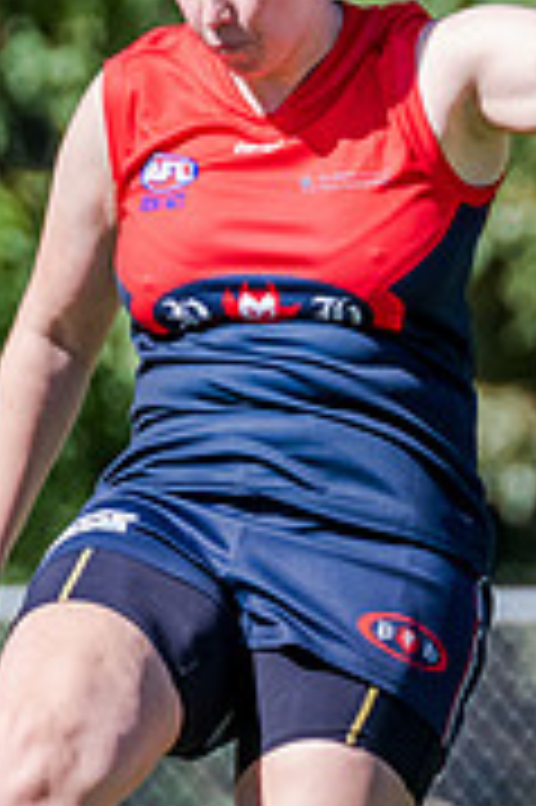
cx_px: 318
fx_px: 48419
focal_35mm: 2164
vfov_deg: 1.0
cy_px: 612
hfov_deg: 0.6
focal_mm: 420
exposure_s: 1/1600
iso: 800
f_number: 7.1
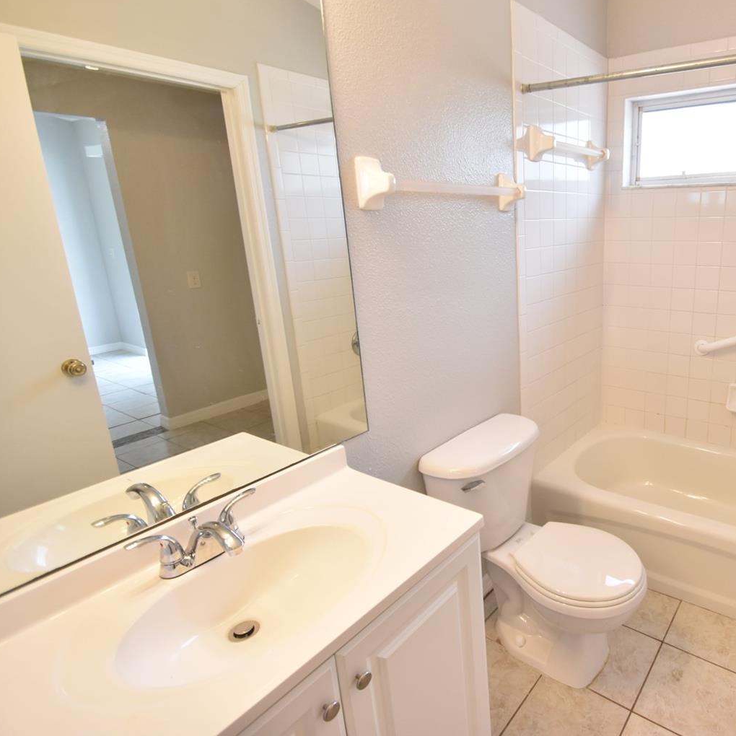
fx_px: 481
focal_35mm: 20
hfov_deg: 70.2
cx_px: 545
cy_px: 353
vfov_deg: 74.8
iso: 800
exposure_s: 1/125
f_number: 3.5
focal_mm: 10
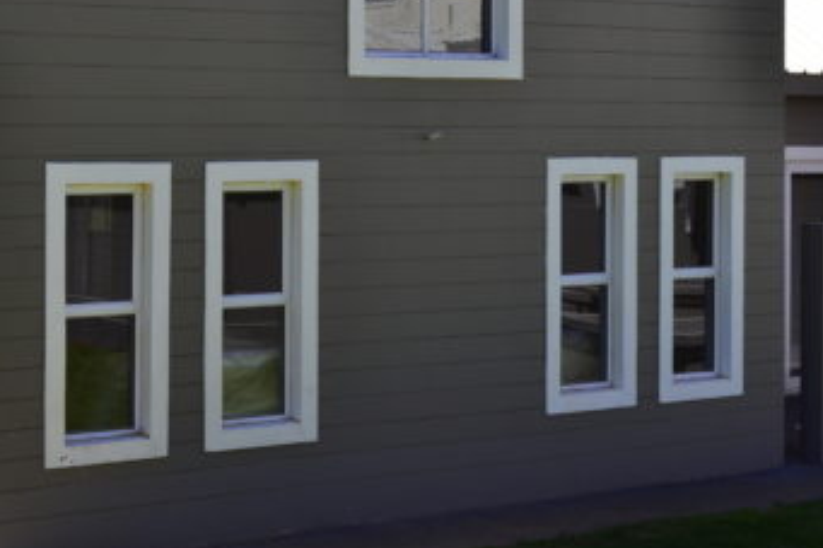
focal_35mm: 95
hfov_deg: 21.4
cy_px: 101
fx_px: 2171
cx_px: 526
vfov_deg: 14.3
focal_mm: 36
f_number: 8
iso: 200
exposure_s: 1/320
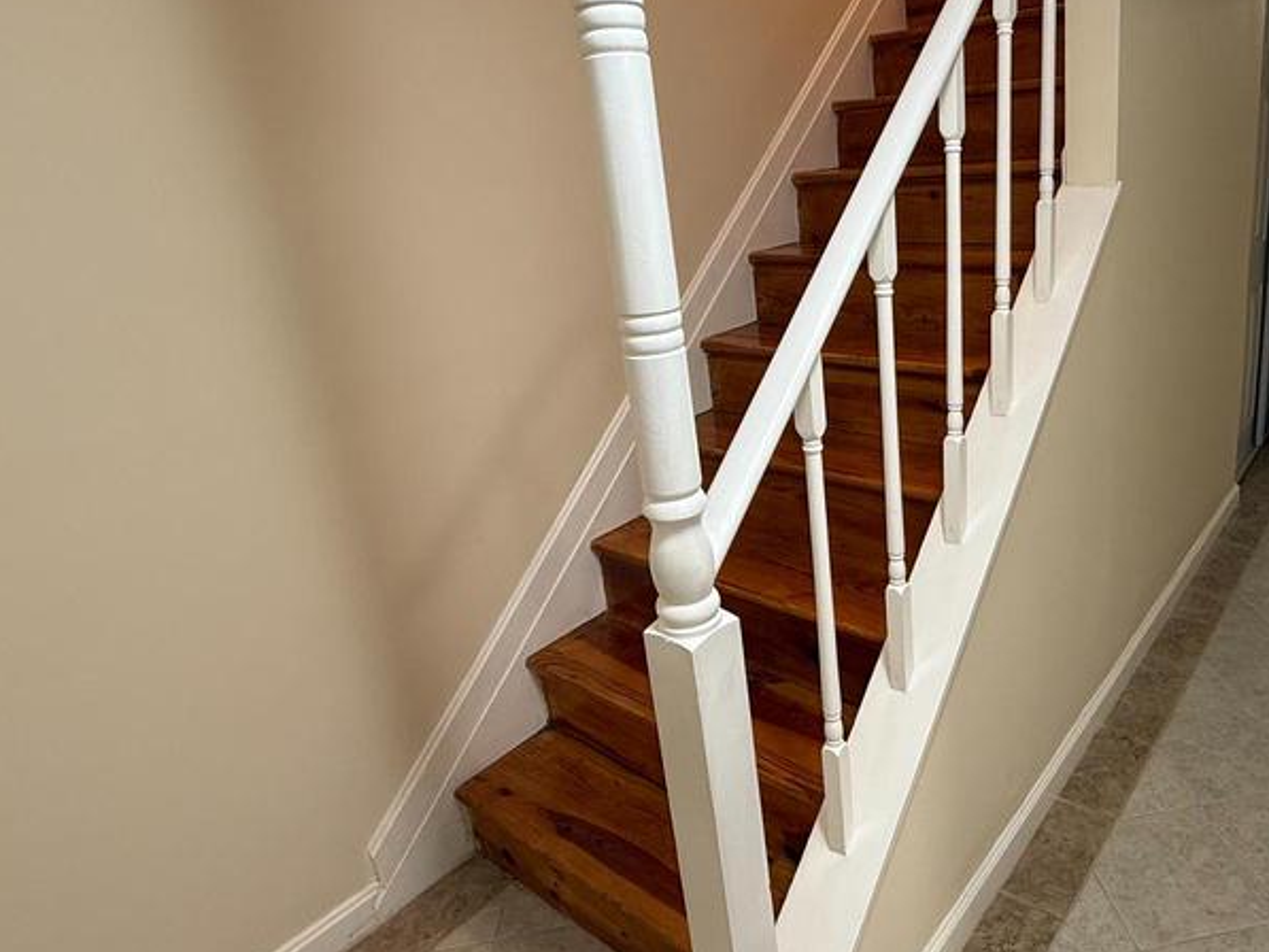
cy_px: 416
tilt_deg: -17.3
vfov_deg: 56.7
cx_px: 829
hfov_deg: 69.9
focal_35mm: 24
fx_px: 880
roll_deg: +4.2
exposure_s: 1/60
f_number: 2.2
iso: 200
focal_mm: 2.22
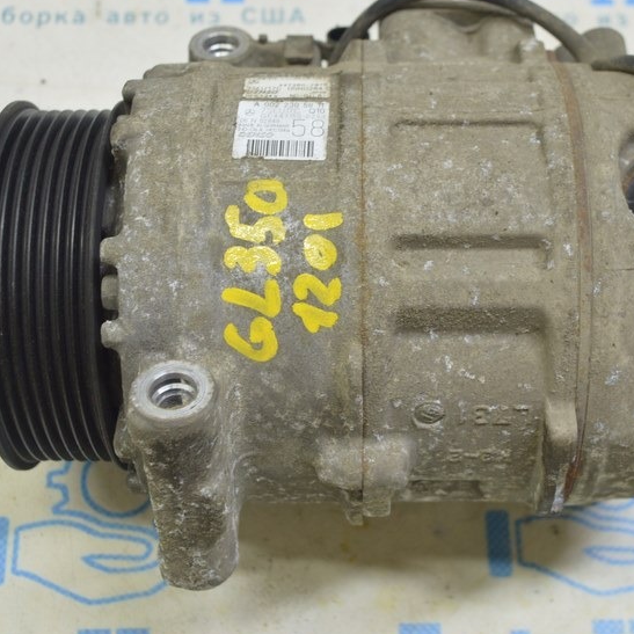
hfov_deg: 27.7
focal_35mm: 62
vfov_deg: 27.7
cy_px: 285
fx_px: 1285
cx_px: 331
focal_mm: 26
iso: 400
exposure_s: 1/20
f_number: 5.6
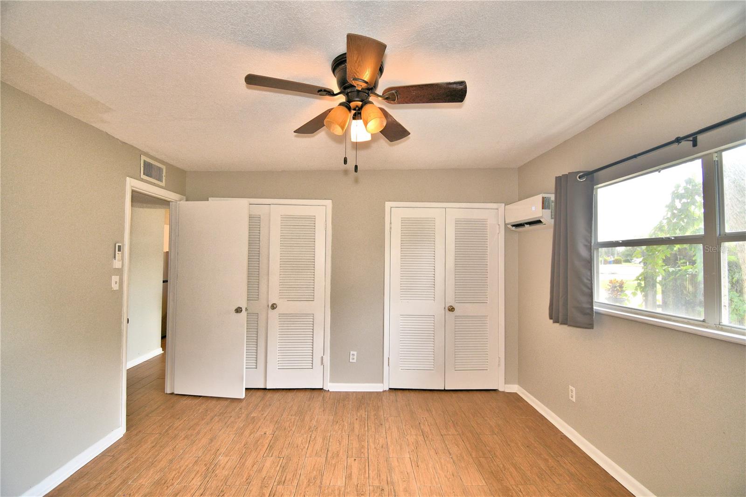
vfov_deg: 77.3
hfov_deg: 100.4
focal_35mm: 15
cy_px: 248
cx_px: 373
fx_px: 311
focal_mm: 10
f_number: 4.5
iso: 180
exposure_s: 1/60
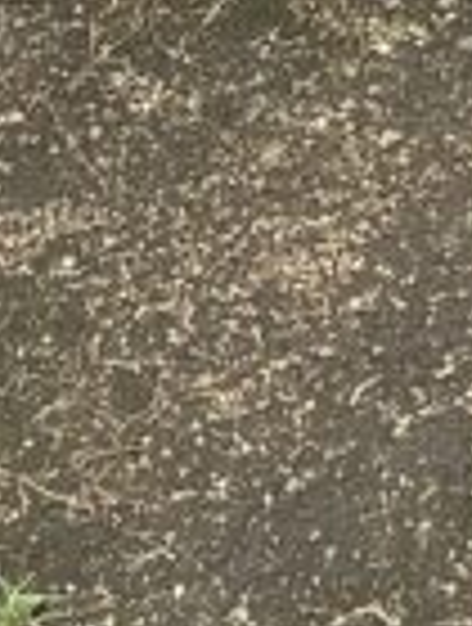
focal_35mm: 213
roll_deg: +0.7
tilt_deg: -37.4
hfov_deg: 7.0
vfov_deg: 8.9
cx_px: 468
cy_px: -441
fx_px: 3855
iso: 20
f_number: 1.8
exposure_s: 1/199
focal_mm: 3
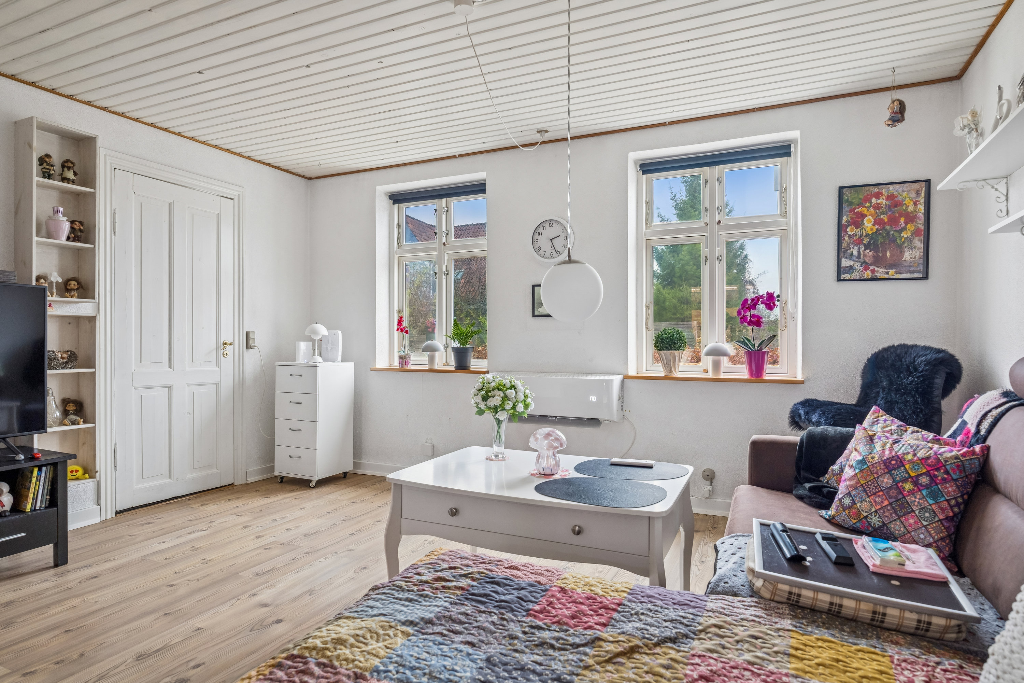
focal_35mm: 20
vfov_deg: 61.9
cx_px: 512
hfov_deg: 84.0
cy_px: 342
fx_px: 569
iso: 400
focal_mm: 20
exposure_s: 2.5
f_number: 6.3
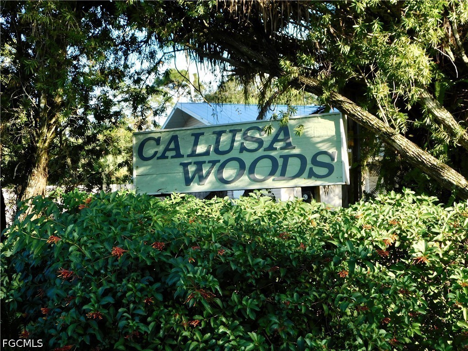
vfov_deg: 28.6
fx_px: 690
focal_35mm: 51
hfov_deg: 37.5
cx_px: 234
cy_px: 176
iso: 125
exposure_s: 1/200
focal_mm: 9
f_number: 3.8
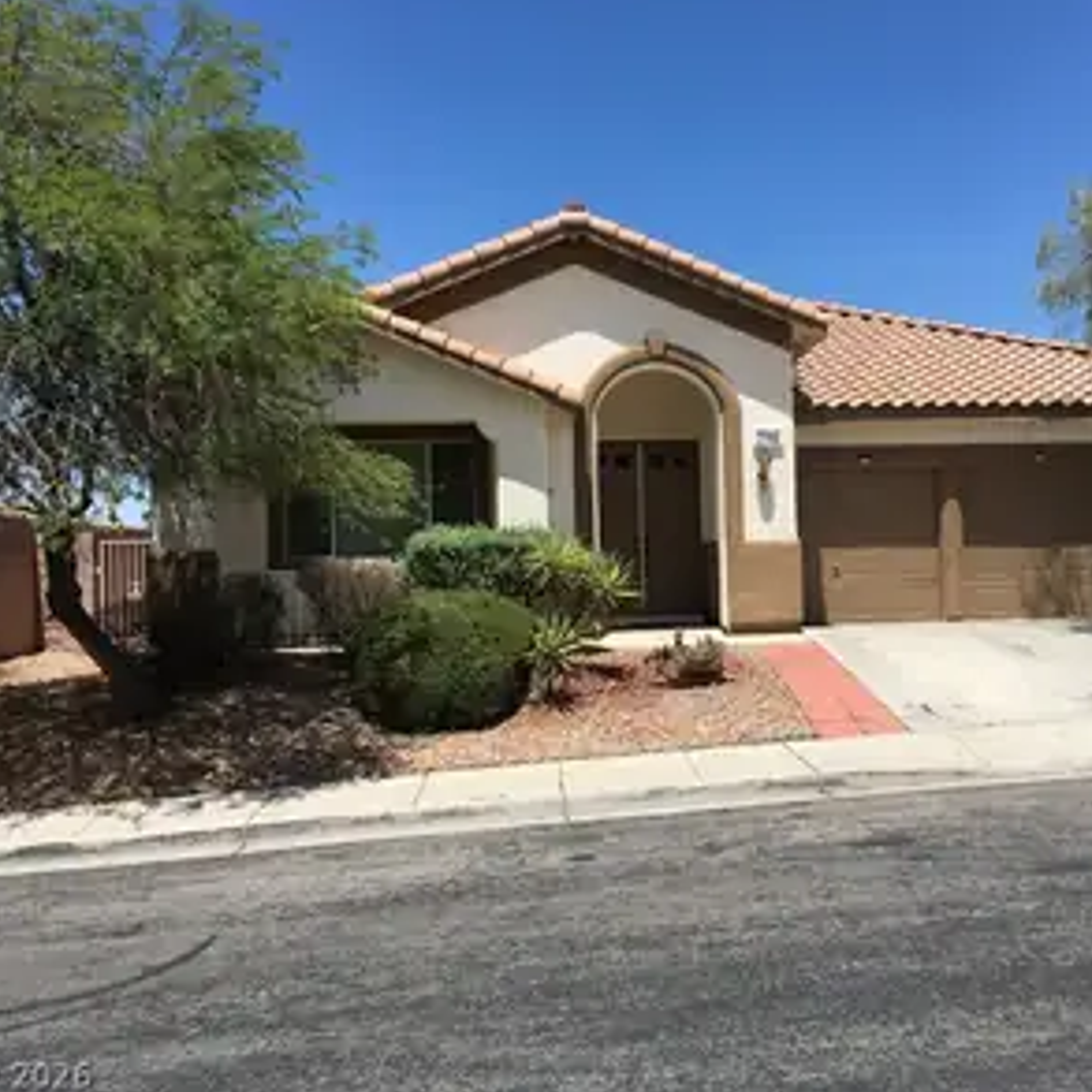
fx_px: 1249
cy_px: 540
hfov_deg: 46.8
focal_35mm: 35
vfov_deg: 47.2
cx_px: 678
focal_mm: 4.15
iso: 25
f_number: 2.2
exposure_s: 1/2404
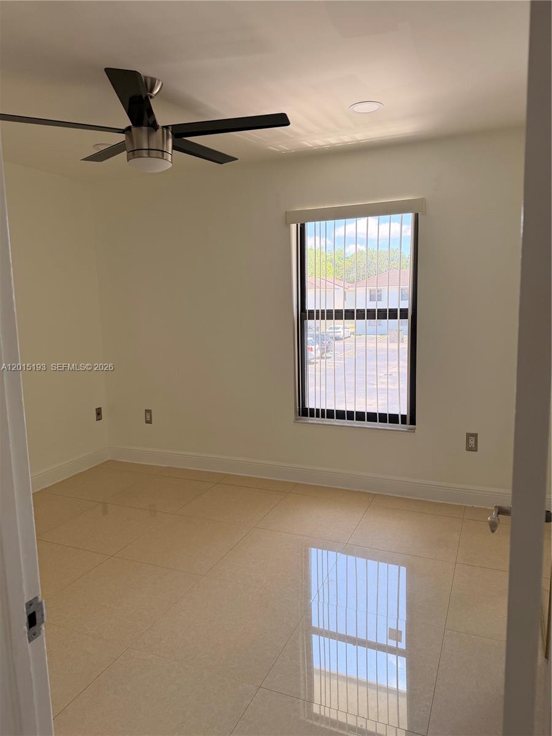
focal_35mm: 24
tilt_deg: -8.0
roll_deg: +1.7
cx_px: 276
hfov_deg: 56.8
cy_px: 368
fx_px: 510
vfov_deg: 71.6
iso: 125
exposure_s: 1/198
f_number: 1.78
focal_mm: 6.76
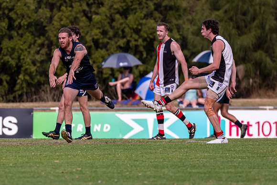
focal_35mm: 608
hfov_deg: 3.4
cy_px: 108
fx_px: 4683
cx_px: 72
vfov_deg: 2.3
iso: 800
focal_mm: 300
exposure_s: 1/3200
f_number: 6.3
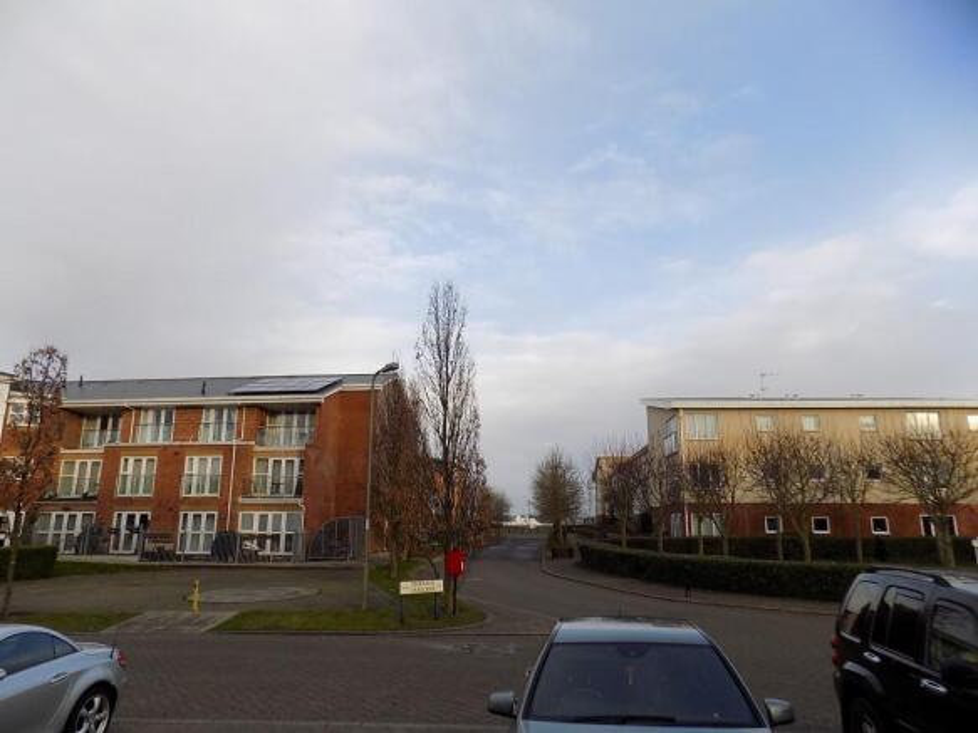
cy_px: 366
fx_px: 650
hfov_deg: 73.9
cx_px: 489
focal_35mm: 23
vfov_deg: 58.9
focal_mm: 4
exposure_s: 1/250
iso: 80
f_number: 3.1
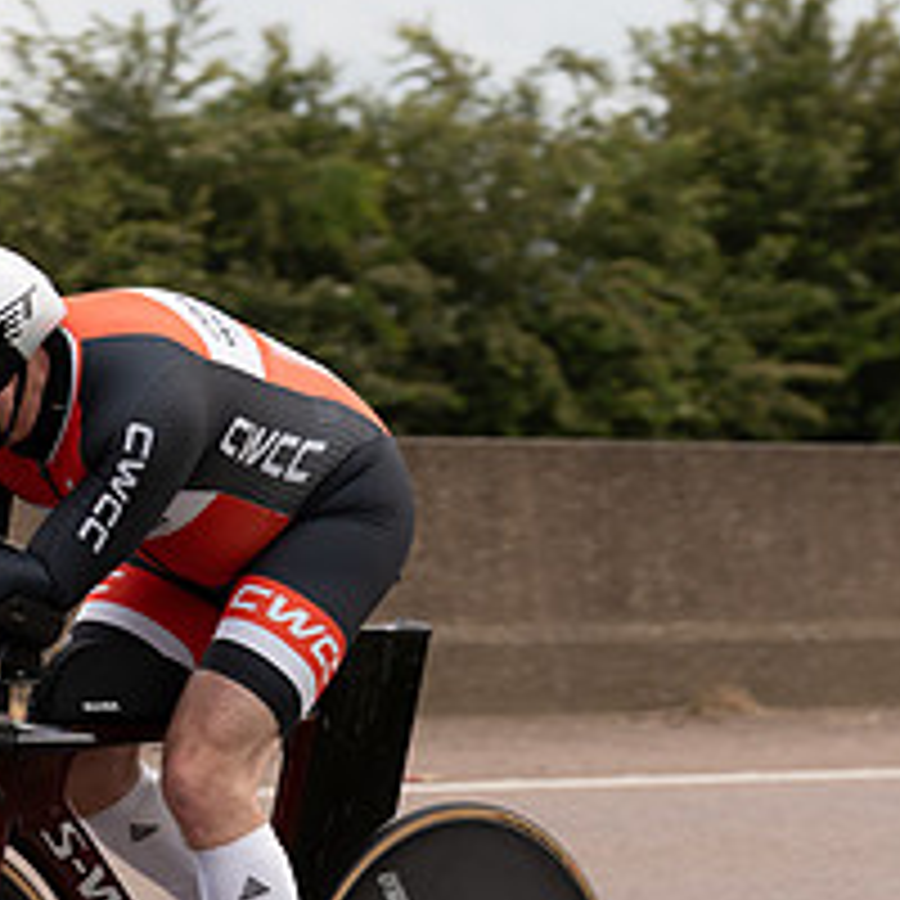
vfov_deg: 8.0
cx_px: -260
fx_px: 6442
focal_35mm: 219
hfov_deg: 7.9
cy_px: 525
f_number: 4
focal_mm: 70
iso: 125
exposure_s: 1/800
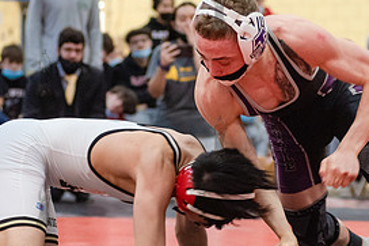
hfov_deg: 11.2
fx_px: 1875
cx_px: 218
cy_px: 138
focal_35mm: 183
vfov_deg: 7.5
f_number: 3.5
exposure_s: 1/400
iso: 4000
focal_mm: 80
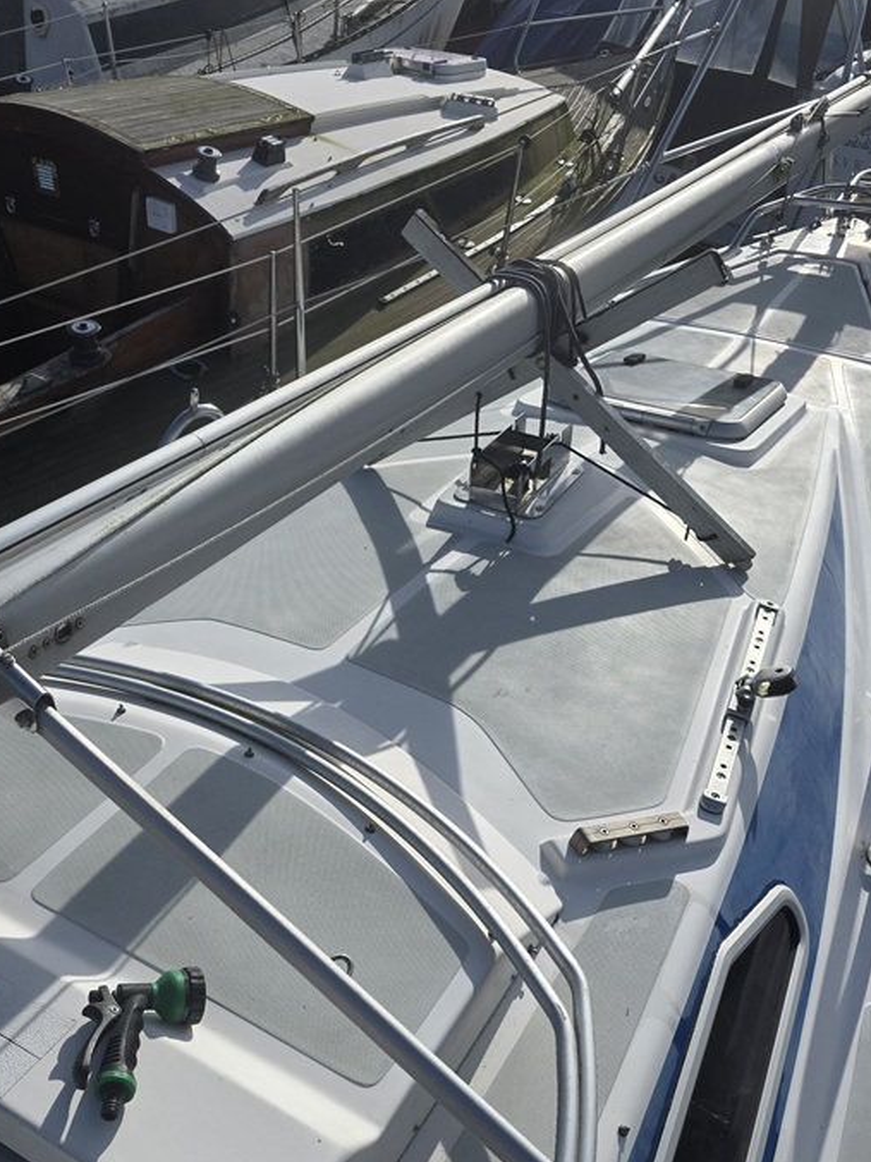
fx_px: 1141
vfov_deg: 53.1
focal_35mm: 34
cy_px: 760
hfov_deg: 41.6
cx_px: 347
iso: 64
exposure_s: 1/7944
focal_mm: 6.3
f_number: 1.7
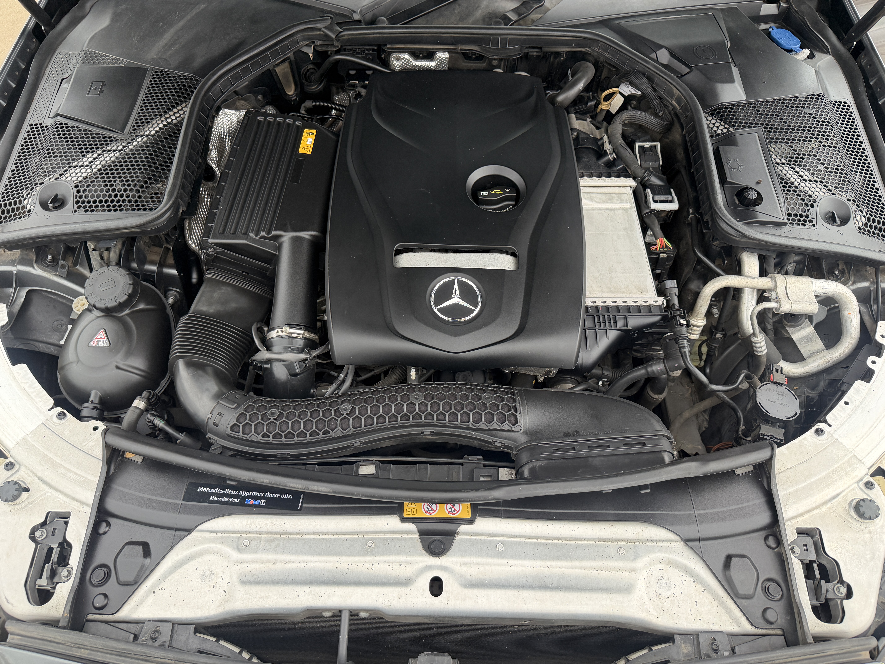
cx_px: 442
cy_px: 332
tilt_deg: -53.8
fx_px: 614
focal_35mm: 24
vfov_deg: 56.8
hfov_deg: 71.6
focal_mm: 6.76
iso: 160
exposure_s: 1/142
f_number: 1.78
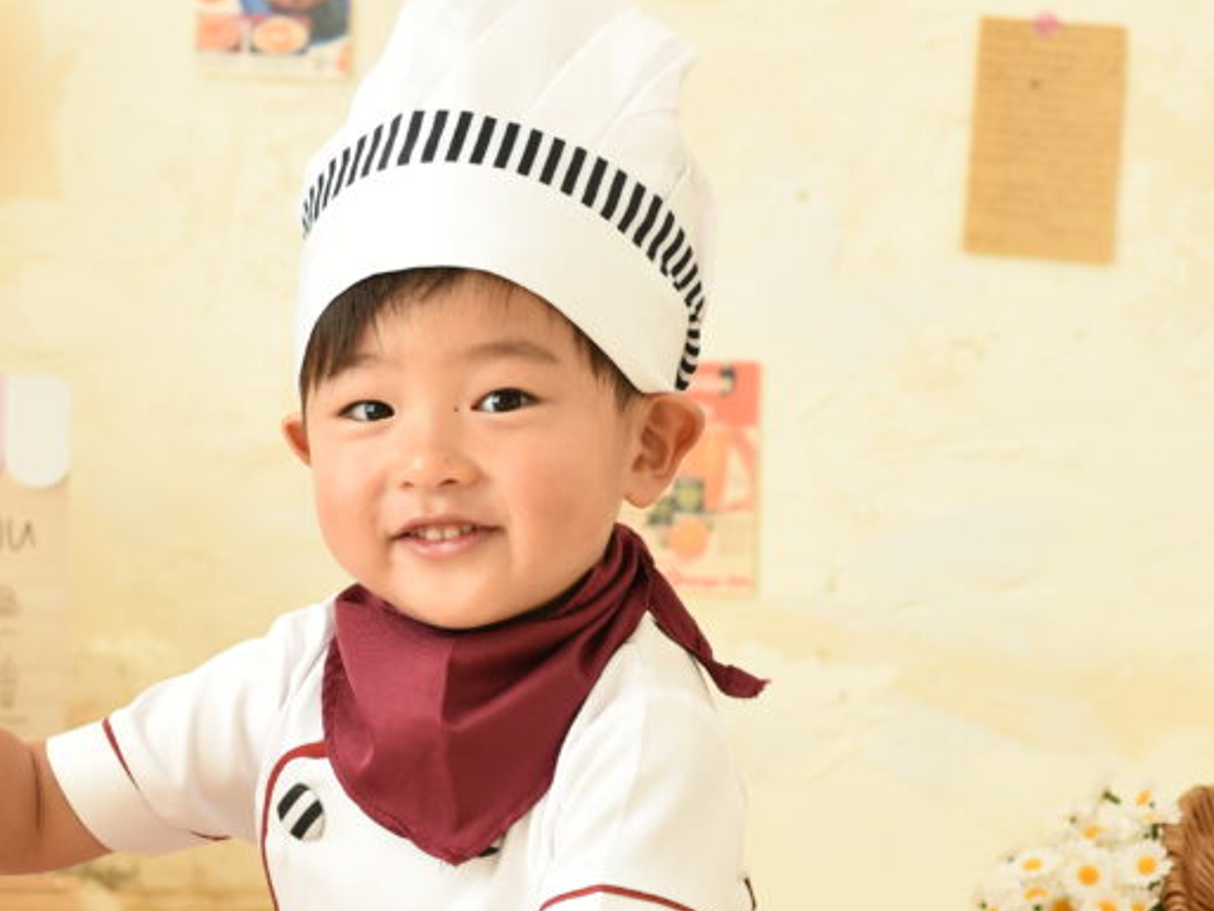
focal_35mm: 163
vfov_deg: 9.1
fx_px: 5718
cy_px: 690
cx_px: 566
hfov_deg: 12.1
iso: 640
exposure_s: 1/160
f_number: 5.6
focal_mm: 85
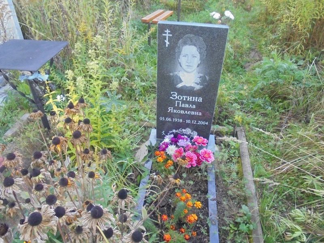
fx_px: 243
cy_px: 122
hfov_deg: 67.3
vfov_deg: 53.1
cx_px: 162
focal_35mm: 26
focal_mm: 4.6
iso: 500
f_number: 3.5
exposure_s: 1/125
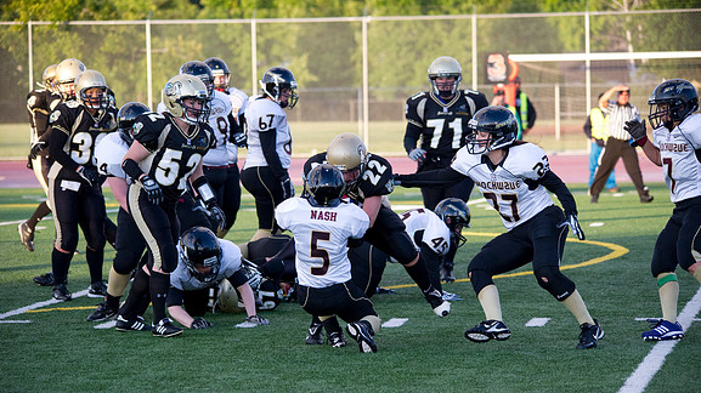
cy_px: 222
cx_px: 351
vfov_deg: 6.1
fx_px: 3716
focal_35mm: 200
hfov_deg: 10.8
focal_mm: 190
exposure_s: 1/1000
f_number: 5.3
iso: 2500
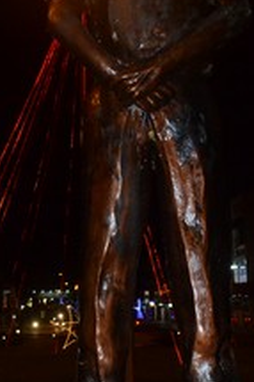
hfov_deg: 19.5
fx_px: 731
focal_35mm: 69
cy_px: 149
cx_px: 60
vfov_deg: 29.2
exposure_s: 1/125
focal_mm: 22
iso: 3200
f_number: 7.1
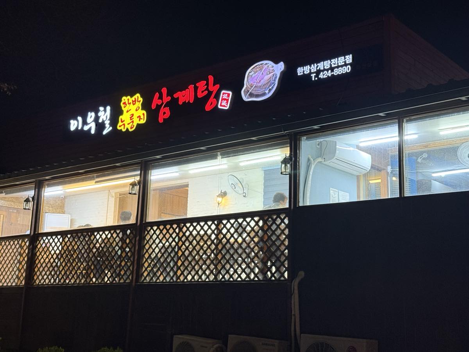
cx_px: 234
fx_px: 650
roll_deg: -0.9
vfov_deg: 30.3
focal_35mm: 48
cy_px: 176
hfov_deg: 39.7
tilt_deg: +12.7
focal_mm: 6.76
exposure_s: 1/40
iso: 320
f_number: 1.78
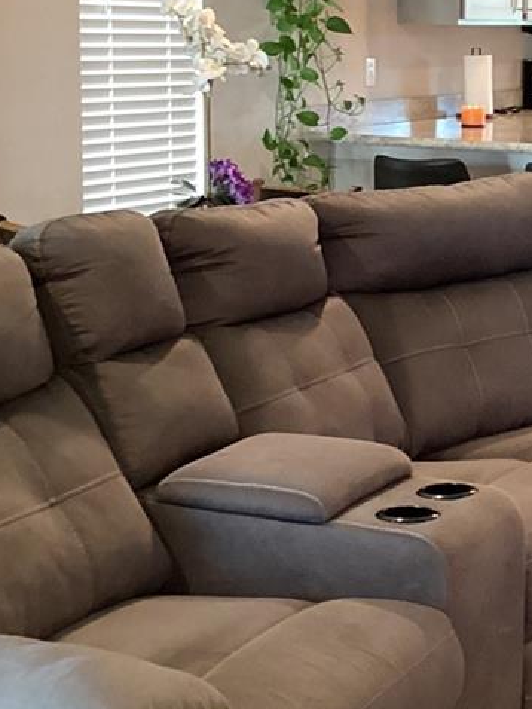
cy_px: 186
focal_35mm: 78
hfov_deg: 18.2
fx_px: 1598
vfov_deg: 24.8
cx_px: 590
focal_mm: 3.3
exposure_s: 1/40
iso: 250
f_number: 2.4
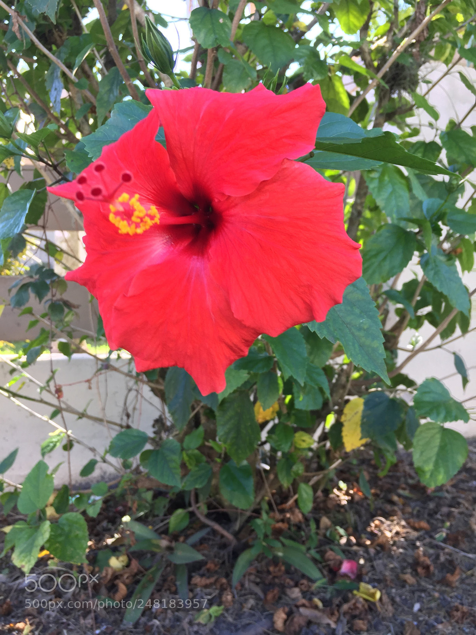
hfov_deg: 48.2
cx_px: 238
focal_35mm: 29
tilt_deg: -1.1
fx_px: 532
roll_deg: -0.3
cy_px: 318
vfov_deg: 61.7
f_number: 2.2
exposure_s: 1/120
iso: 40
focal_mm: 4.15
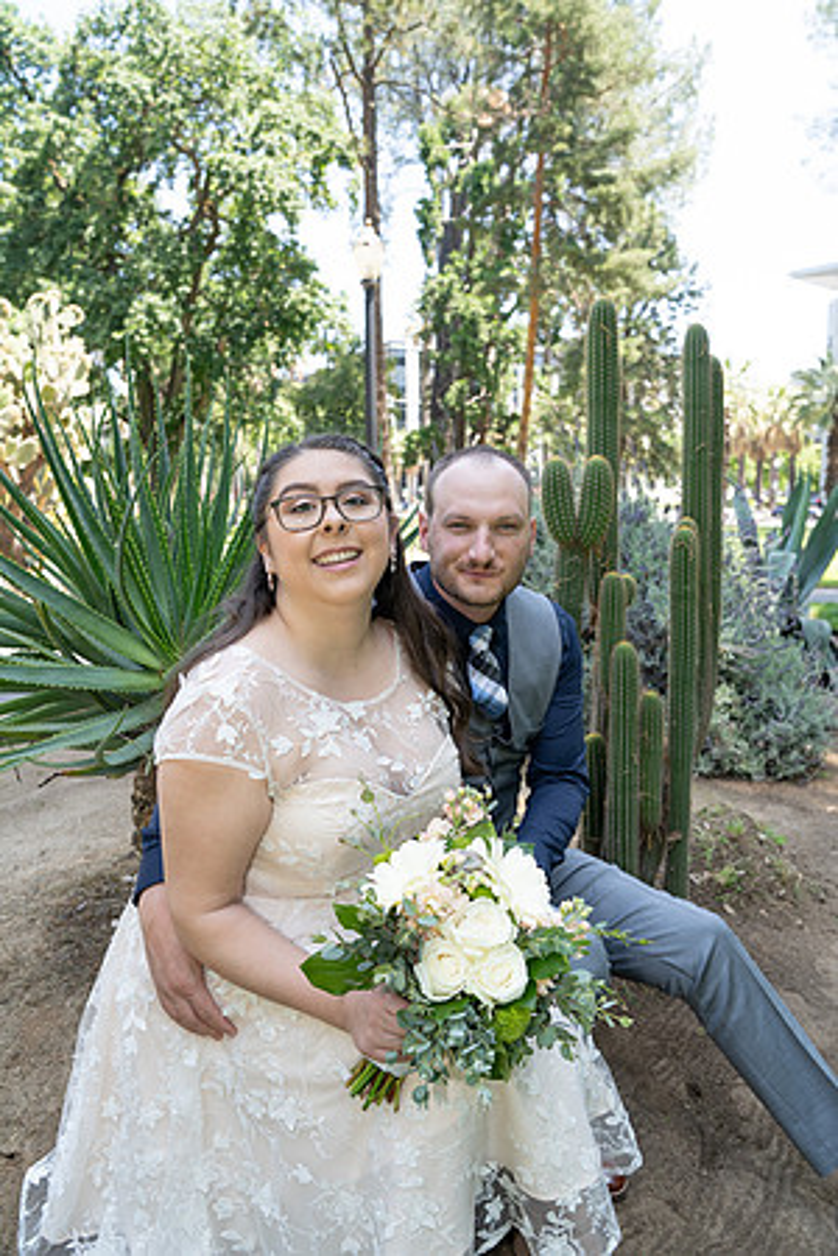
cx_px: 419
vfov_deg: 71.5
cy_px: 628
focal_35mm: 25
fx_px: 873
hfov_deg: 51.3
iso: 250
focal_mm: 25
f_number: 4
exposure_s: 1/250
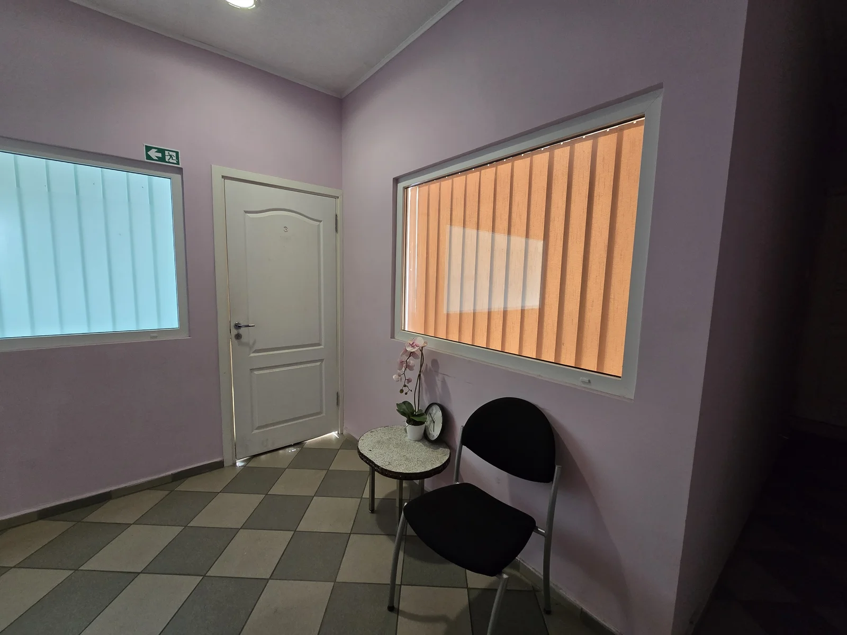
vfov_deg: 89.9
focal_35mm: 13
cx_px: 424
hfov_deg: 106.2
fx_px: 318
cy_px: 318
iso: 200
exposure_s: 1/50
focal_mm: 2.2
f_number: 2.2
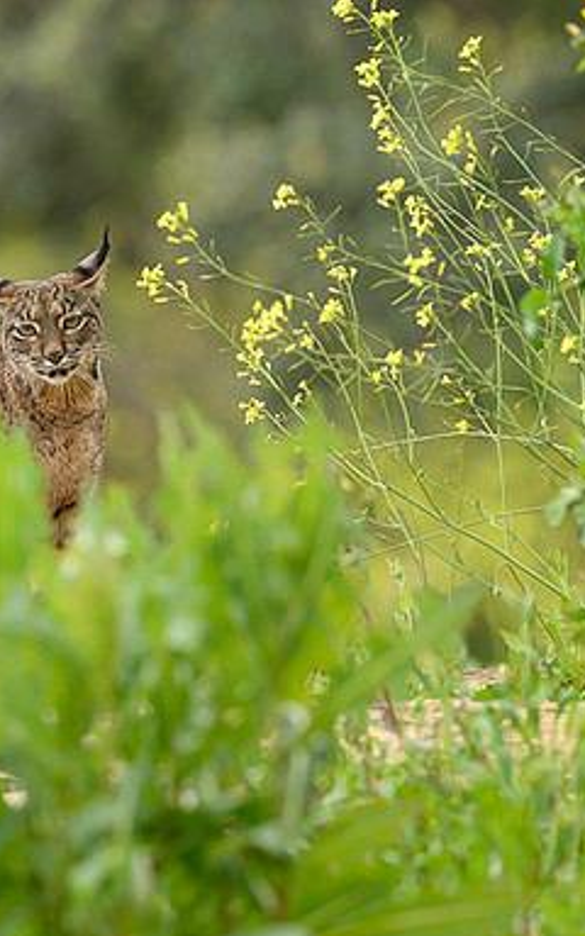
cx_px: 65
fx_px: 19183
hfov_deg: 1.7
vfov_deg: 2.8
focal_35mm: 752
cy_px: 364
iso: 900
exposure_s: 1/2000
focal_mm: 400
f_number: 4
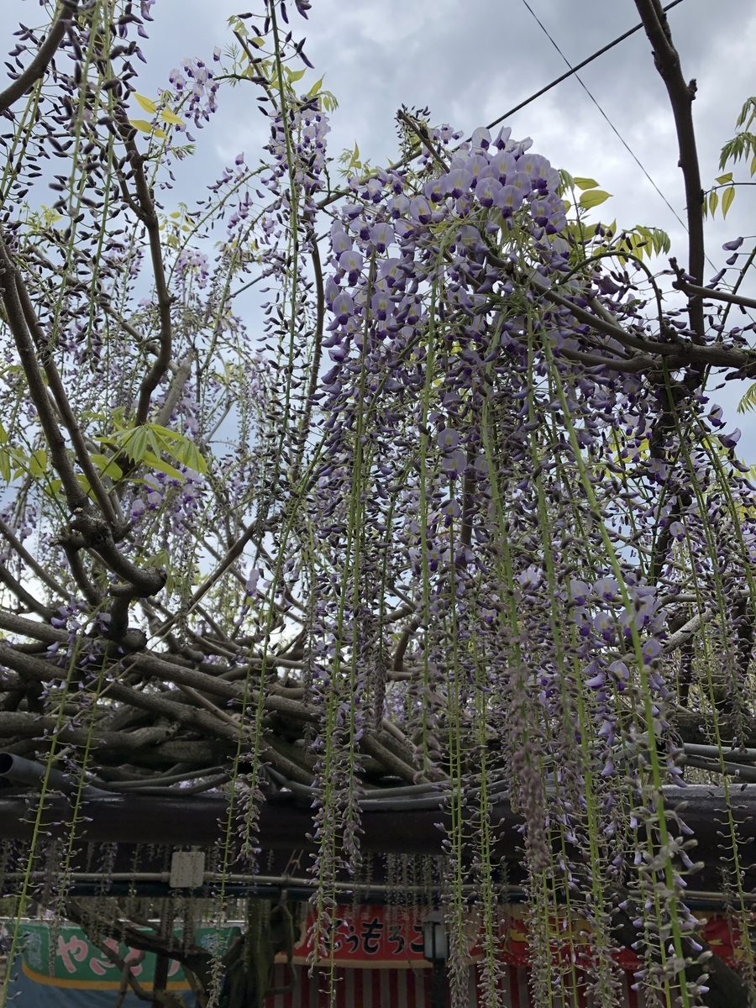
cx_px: 378
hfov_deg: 49.7
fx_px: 815
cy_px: 504
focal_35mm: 28
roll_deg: -0.9
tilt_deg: +23.1
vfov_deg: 63.4
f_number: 1.8
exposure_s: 1/1130
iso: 20
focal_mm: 3.99
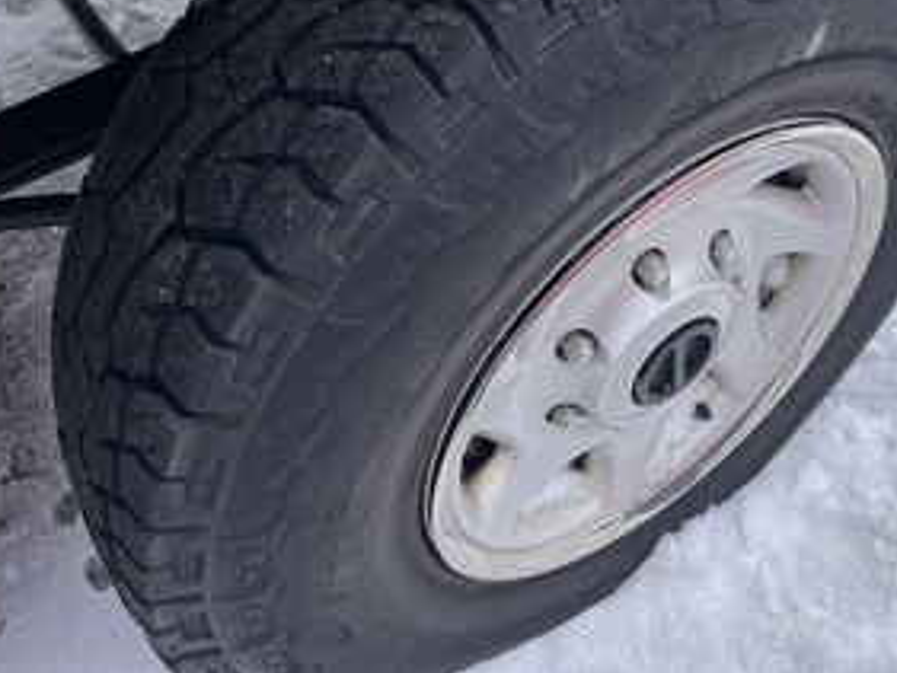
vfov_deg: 38.0
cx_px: 594
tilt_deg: -50.1
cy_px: 198
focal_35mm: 37
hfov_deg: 49.3
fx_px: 959
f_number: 1.6
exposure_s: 1/742
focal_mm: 5.1
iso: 50
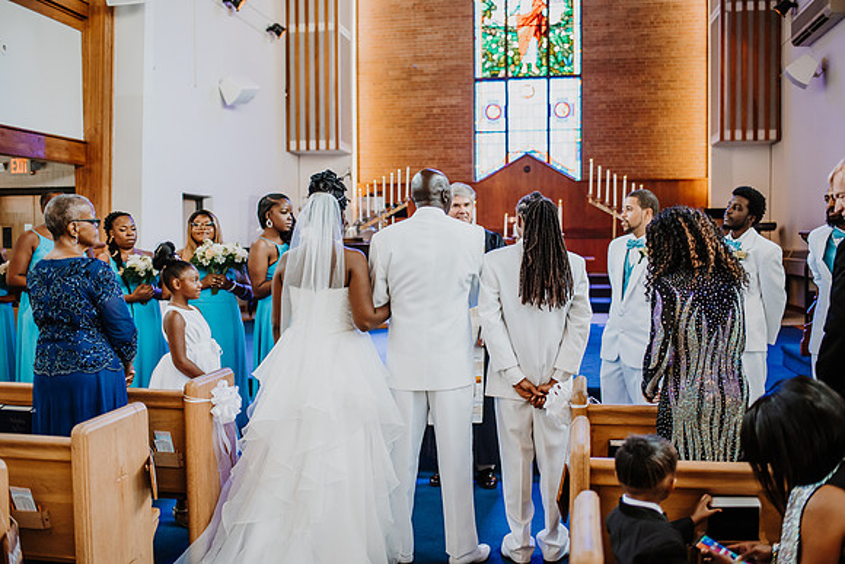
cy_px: 282
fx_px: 822
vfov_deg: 37.9
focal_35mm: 35
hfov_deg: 54.4
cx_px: 422
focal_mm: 35
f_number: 2.2
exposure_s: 1/640
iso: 1800
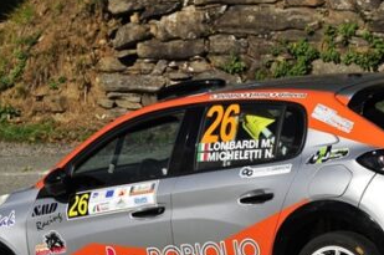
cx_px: 195
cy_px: 149
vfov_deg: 3.0
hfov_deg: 4.5
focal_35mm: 455
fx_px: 4846
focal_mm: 220
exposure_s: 1/3200
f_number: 10
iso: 800
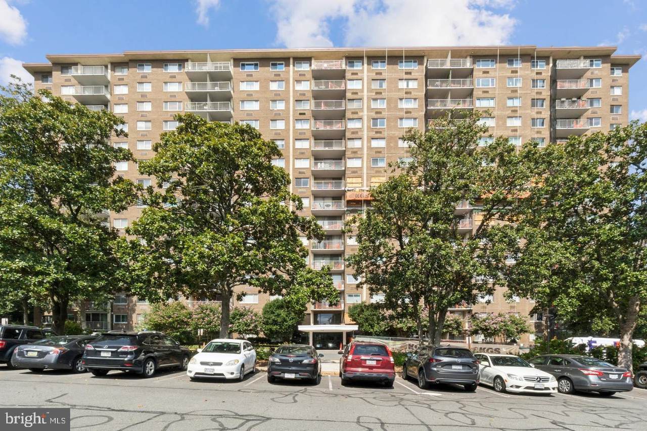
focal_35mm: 15
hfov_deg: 100.4
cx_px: 324
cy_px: 216
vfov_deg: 77.3
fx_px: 270
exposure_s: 1/80
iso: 250
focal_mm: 10
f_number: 22
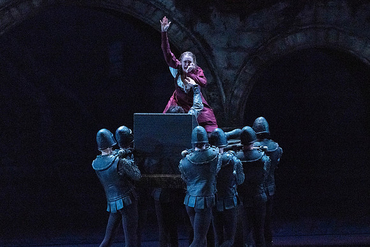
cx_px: 177
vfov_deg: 4.0
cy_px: 118
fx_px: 3520
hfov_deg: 6.0
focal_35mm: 342
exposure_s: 1/250
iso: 5000
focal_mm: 271
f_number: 5.6
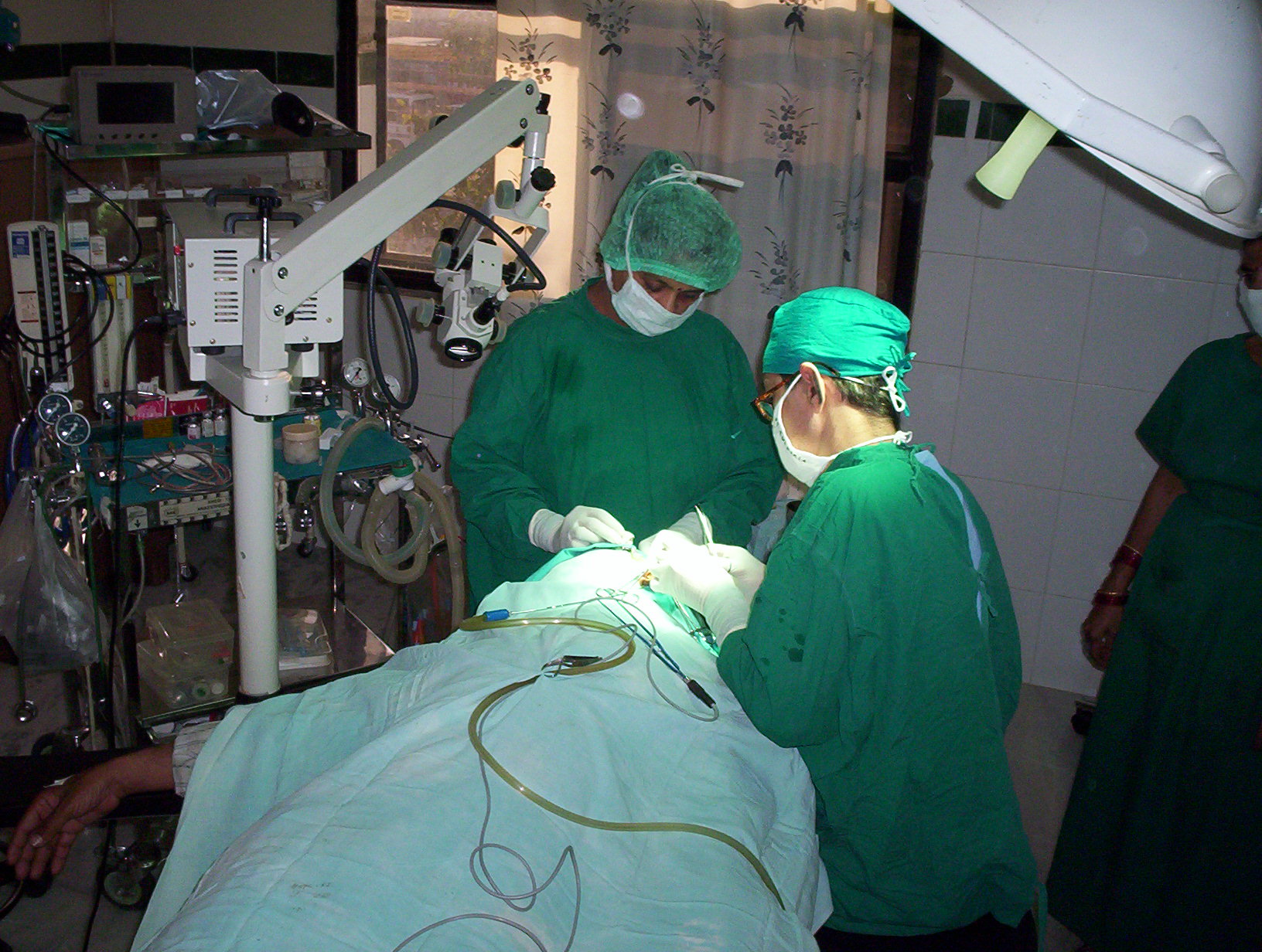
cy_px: 476
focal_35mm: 38
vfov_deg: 37.9
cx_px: 631
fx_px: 1389
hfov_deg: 48.9
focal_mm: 4.99
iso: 140
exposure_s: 1/60
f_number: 4.5
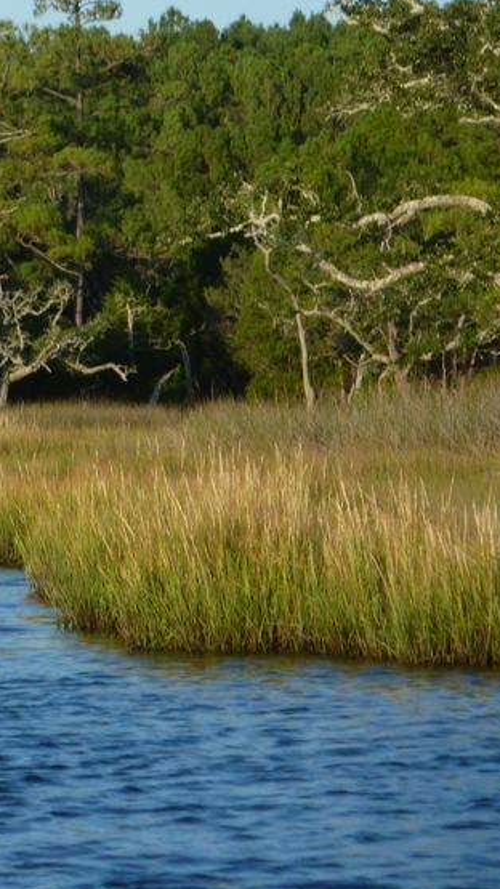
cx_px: -232
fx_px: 6084
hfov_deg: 4.7
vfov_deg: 8.4
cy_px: 333
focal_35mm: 258
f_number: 4.5
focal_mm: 22.5
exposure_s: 1/320
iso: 80
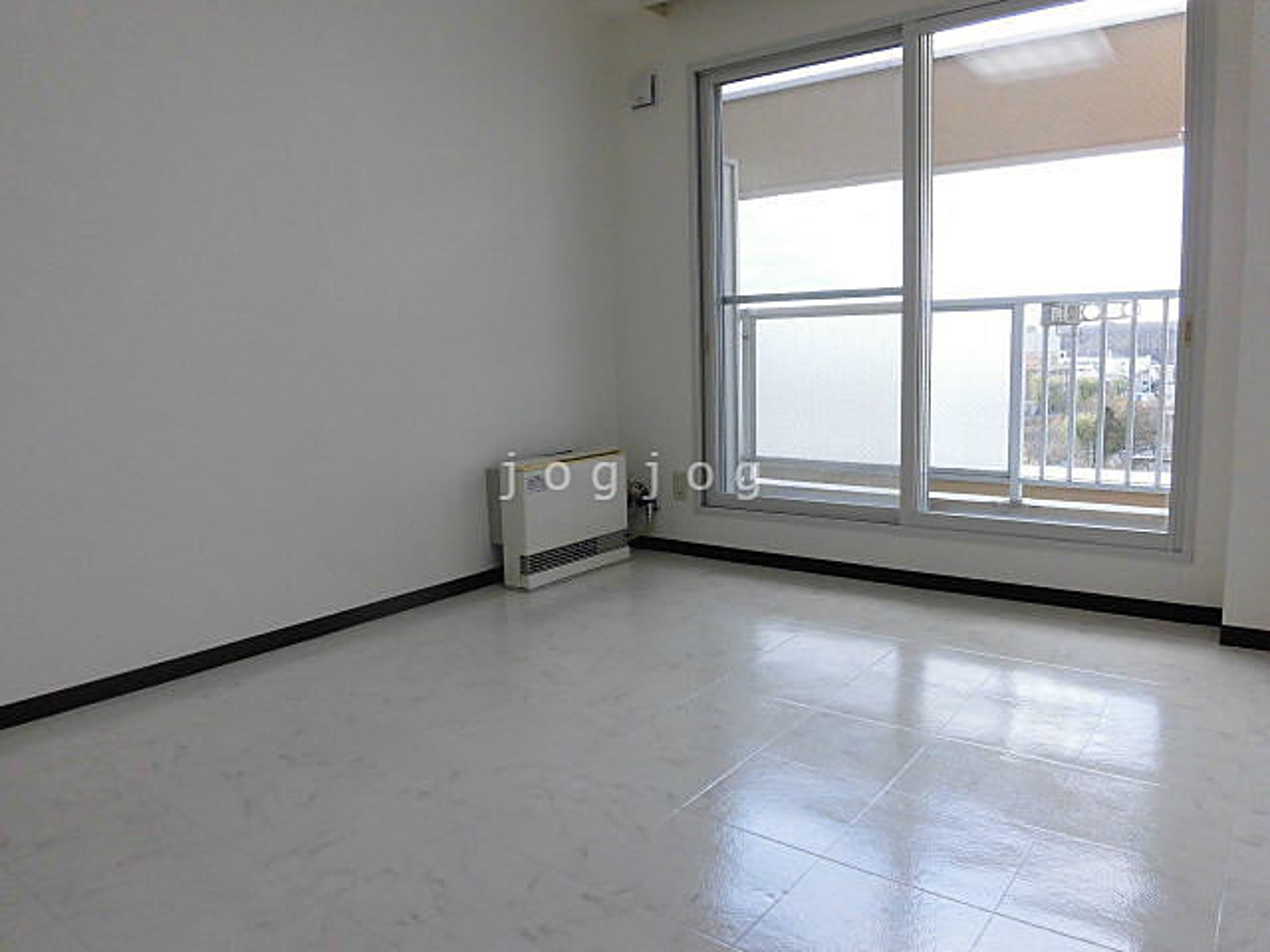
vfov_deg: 56.8
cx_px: 635
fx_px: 881
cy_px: 476
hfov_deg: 71.6
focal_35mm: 24
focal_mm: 4.3
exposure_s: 1/100
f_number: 3.1
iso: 100
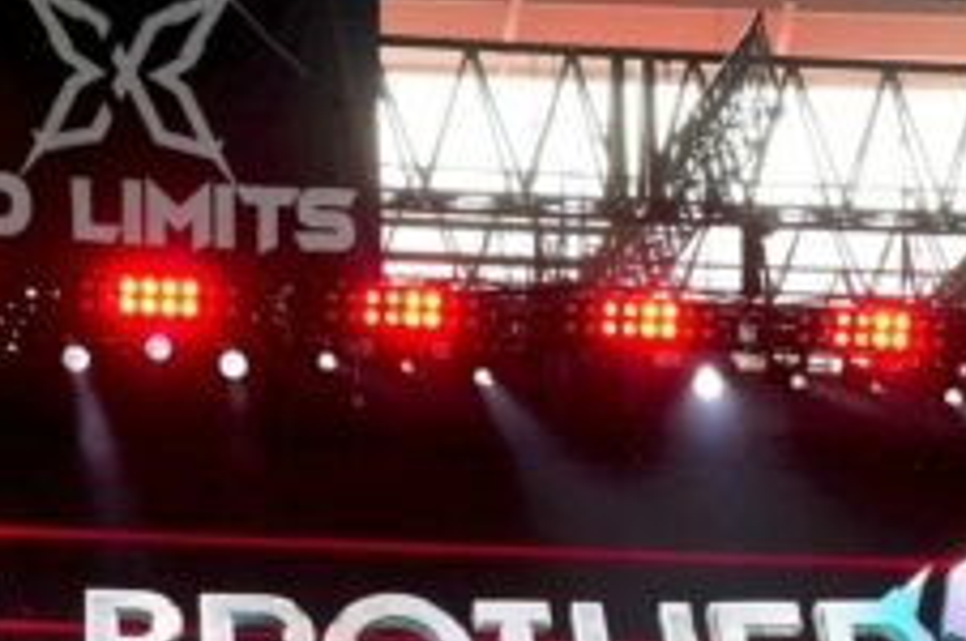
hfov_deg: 7.1
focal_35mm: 286
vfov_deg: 4.7
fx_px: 7663
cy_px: 1085
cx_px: 1359
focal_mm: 56
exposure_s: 1/160
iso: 1250
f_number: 4.5
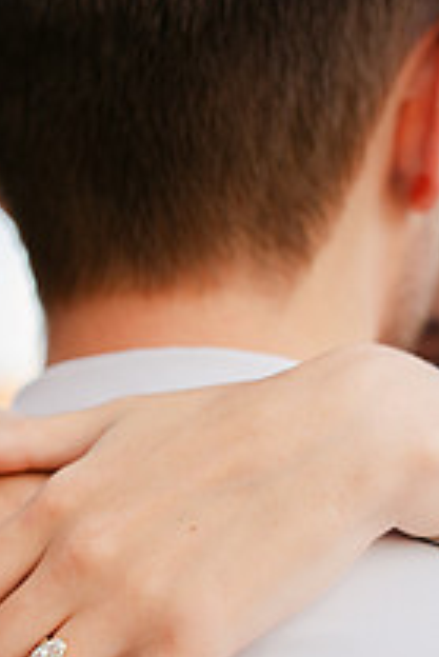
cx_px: 120
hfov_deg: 13.9
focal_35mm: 98
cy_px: 565
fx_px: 1789
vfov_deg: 20.5
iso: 250
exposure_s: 1/250
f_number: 2.8
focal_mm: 45.3
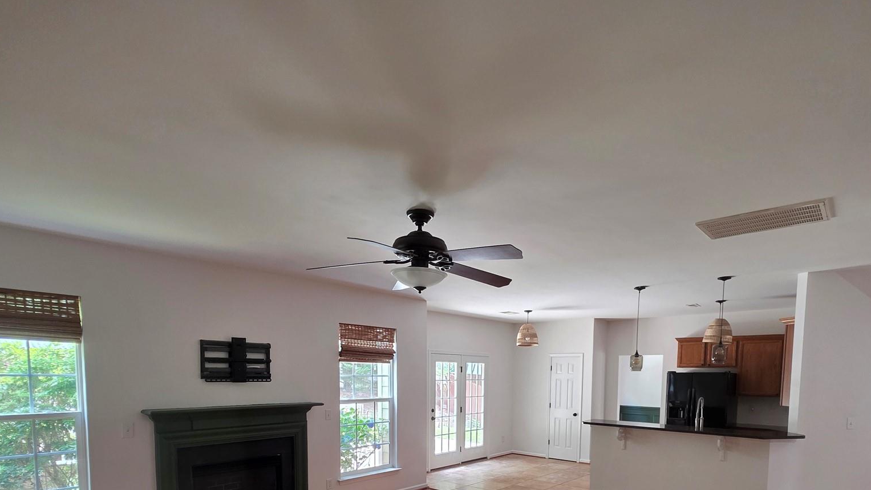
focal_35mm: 19
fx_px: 439
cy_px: 408
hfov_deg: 89.5
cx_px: 449
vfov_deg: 53.5
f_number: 1.9
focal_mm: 2.2
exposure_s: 1/60
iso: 200
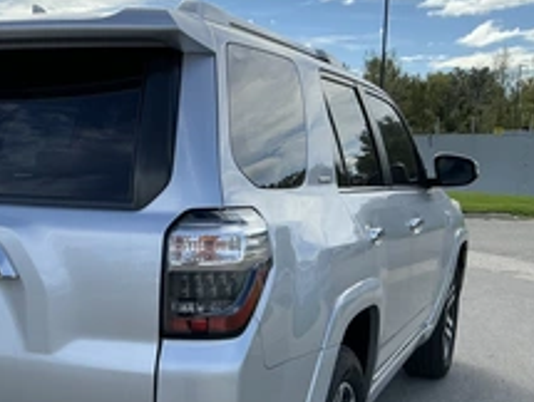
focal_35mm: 52
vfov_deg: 27.9
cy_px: 275
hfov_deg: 35.3
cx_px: 92
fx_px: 804
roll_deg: +0.9
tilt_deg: -8.6
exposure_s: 1/1221
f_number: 1.8
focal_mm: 3
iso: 25
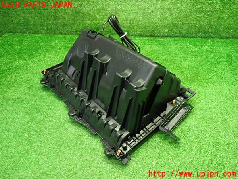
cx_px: 119
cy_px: 90
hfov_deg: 60.0
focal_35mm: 30
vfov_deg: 46.8
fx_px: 206
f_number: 2.3
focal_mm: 5.4
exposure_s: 1/30
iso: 400
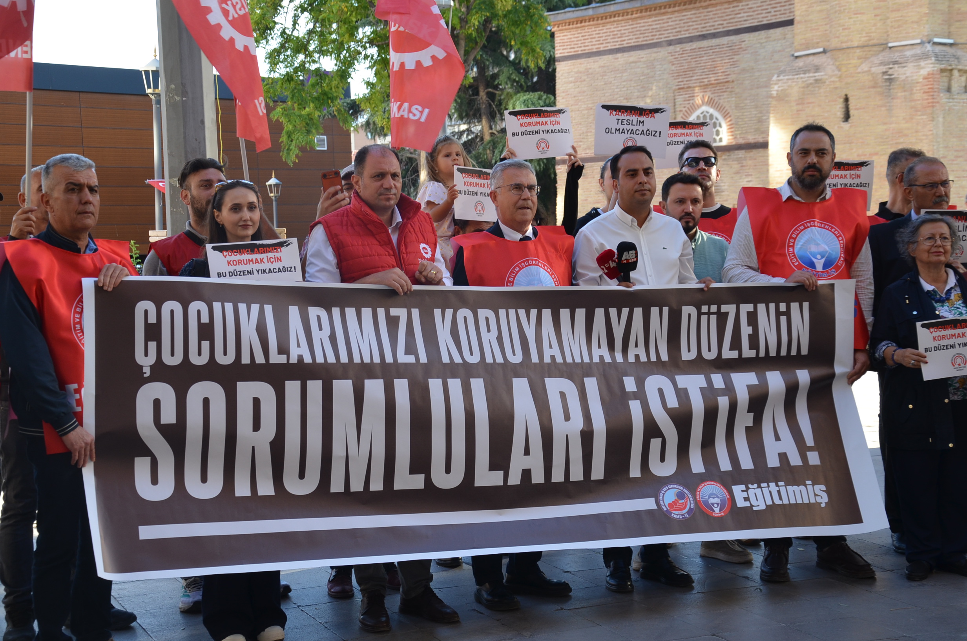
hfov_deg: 33.5
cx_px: 484
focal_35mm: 60
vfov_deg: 22.5
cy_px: 320
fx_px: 1608
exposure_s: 1/125
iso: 280
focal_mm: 40
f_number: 5.6
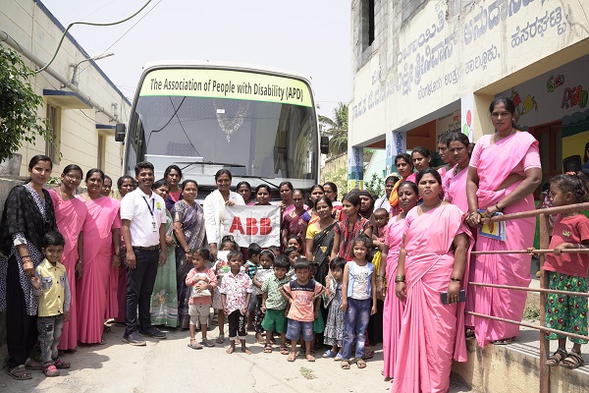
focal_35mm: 35
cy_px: 196
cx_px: 294
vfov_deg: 37.9
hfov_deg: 54.4
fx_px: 573
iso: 100
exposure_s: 1/100
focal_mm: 35
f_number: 10
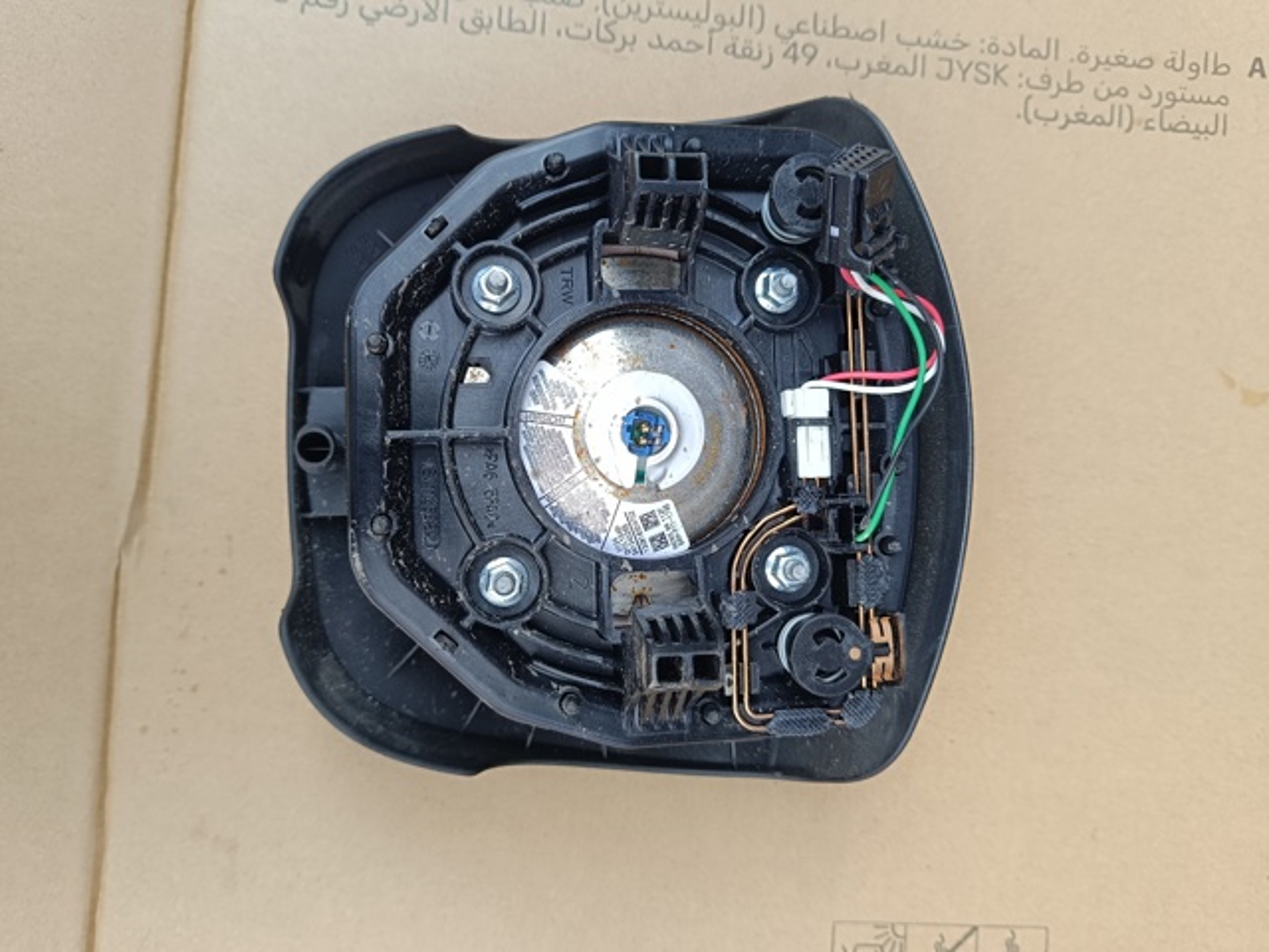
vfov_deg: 56.8
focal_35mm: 24
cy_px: 476
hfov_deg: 71.6
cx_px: 634
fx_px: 880
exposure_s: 1/125
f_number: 1.88
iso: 52
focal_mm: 5.59
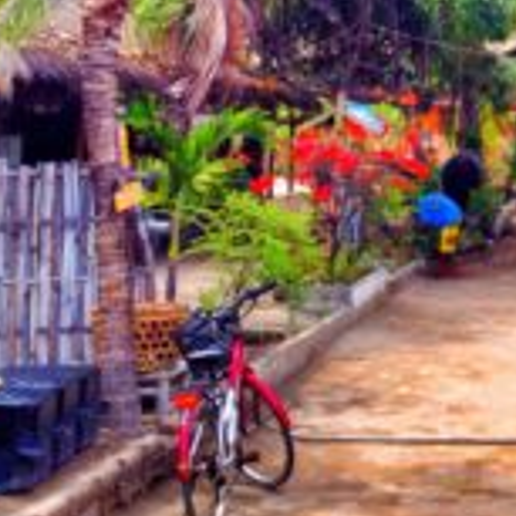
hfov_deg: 16.8
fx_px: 1703
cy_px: 35
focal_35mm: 101
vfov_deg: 16.9
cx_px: 526
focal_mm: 4.28
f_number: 2.4
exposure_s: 1/968
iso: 50
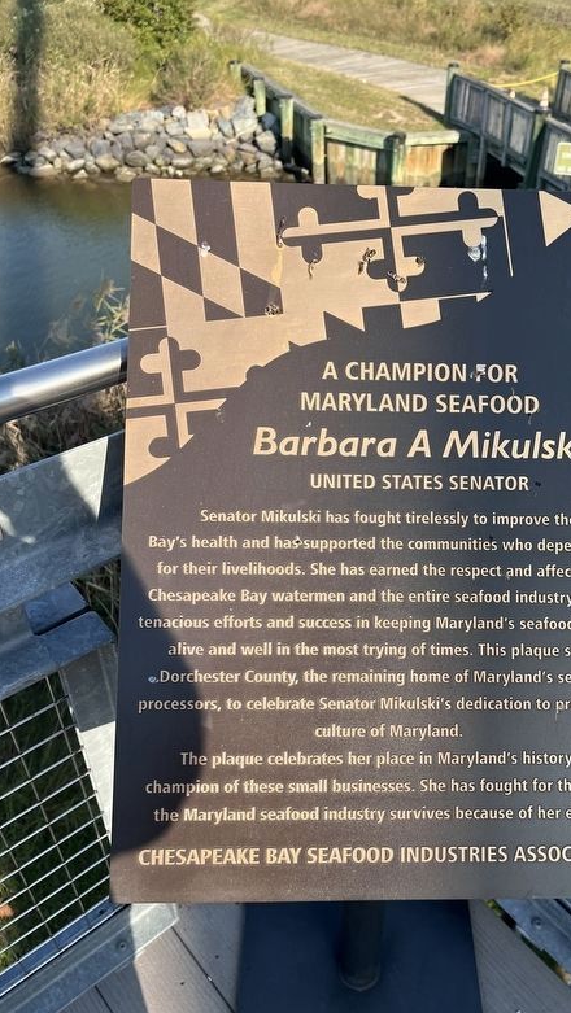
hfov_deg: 39.7
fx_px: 780
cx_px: 385
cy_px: 495
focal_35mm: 29
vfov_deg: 66.0
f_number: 1.6
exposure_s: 1/1325
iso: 50
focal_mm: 5.1
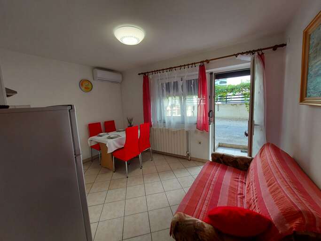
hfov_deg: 106.2
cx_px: 160
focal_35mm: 13
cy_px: 120
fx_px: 121
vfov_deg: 89.9
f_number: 2.2
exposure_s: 1/100
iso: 80
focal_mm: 1.74
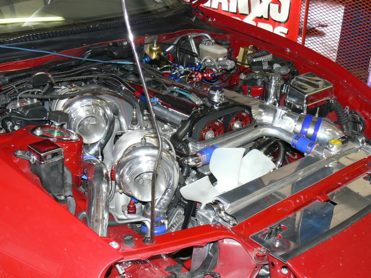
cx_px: 172
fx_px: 547
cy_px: 156
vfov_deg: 28.5
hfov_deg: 37.5
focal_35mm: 51
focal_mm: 7.4
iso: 100
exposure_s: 1/30
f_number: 2.8
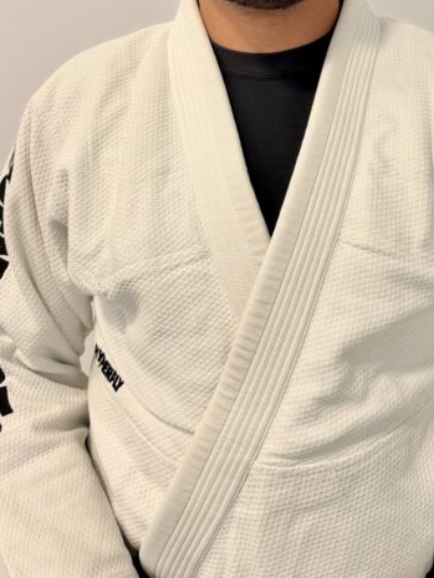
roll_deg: +1.1
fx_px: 735
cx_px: 295
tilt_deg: -8.4
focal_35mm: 44
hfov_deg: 32.6
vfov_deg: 40.6
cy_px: 91
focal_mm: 6.76
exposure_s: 1/50
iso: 200
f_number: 1.78
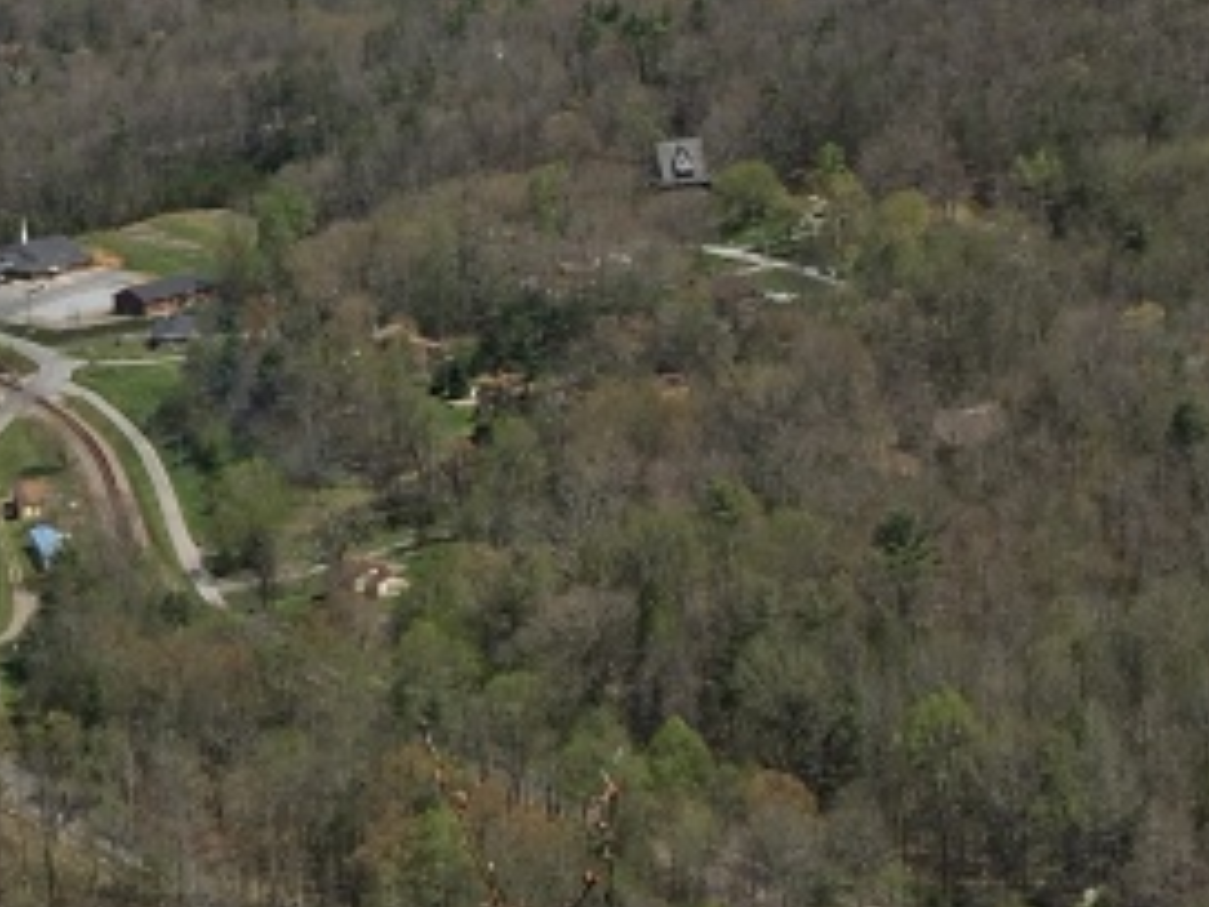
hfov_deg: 17.5
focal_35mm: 109
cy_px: 529
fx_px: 3807
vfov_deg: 13.6
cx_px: -71
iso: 25
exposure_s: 1/1637
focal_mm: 4.15
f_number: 2.2
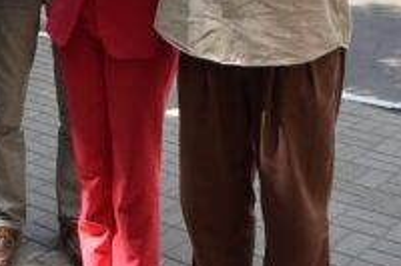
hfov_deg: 24.8
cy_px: -122
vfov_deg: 15.6
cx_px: 108
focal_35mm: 81
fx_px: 901
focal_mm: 18
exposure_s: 1/160
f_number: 7.1
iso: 100
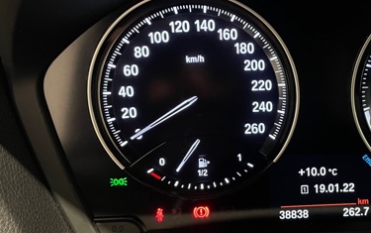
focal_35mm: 47
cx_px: 281
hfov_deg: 41.3
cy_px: 126
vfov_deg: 27.5
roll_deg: +0.2
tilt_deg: -31.1
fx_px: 476
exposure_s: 1/30
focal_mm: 4.2
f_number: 1.6
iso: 800
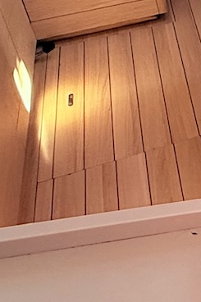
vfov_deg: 25.2
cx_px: 477
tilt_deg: -27.9
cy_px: -11
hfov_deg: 13.4
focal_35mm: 76
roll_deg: -2.0
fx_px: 637
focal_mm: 2.22
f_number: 2.2
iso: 125
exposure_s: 1/99
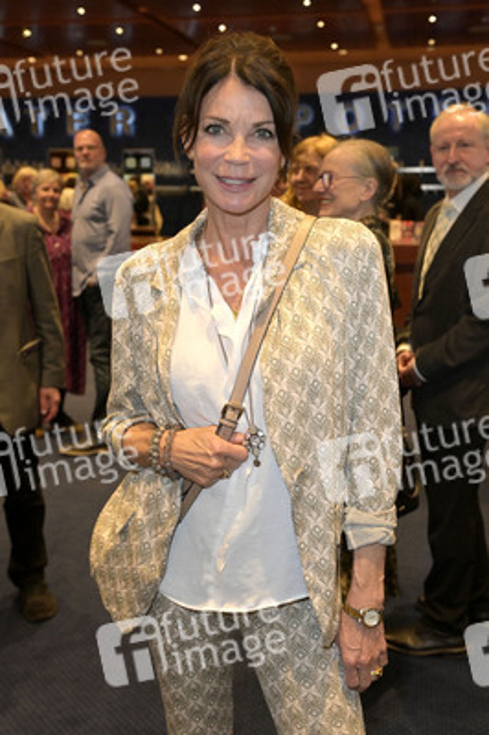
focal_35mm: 42
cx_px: 244
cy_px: 368
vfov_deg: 46.4
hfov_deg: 31.8
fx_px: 857
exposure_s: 1/60
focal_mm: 42
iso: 3200
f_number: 4.5
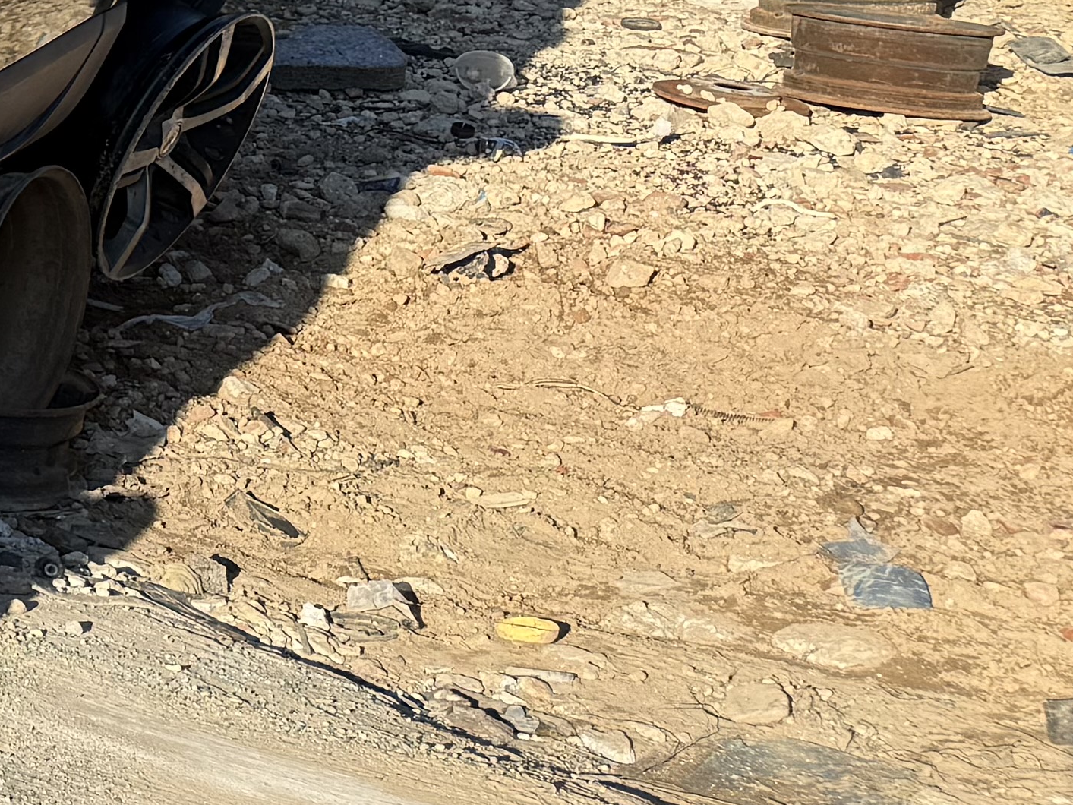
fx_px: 3007
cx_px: -1024
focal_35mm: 97
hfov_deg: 16.1
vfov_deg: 15.0
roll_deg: +4.9
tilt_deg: -7.1
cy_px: 39
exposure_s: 1/1901
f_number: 1.78
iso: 80
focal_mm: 6.76
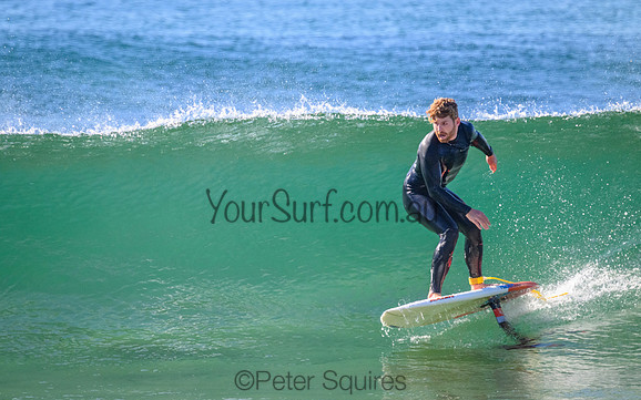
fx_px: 14305
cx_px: 320
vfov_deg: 1.6
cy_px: 197
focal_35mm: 819
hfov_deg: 2.6
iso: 4000
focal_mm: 800
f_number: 11
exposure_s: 1/2000
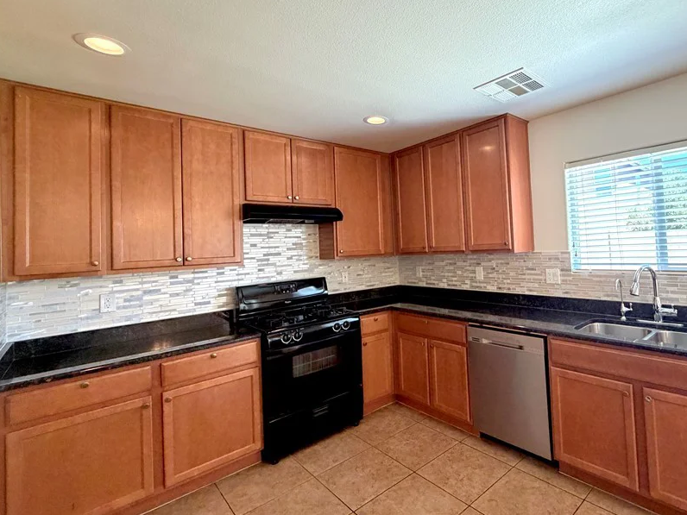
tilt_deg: +1.4
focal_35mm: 18
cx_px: 437
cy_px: 233
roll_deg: +3.2
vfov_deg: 71.4
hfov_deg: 85.7
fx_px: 357
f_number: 2.2
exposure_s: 1/60
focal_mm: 2.22
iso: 400
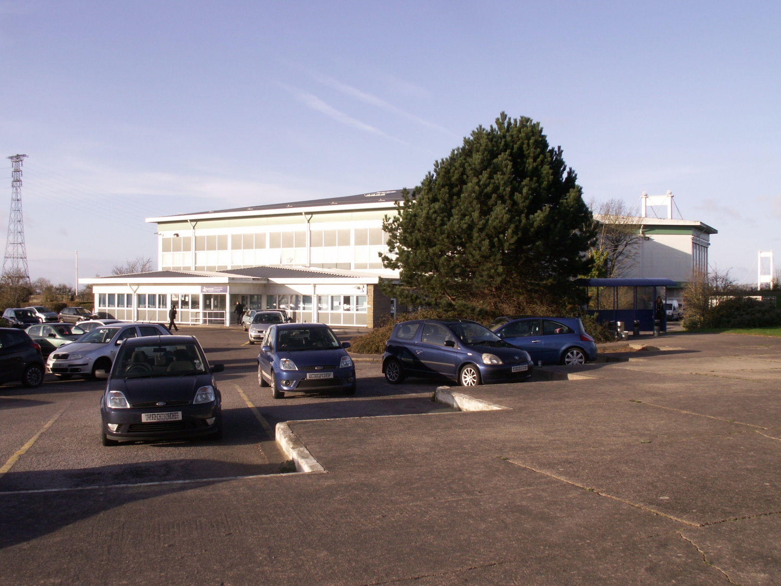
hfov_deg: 52.6
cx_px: 390
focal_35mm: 35
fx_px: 790
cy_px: 293
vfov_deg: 40.7
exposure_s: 1/200
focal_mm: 5.86
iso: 50
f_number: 6.3
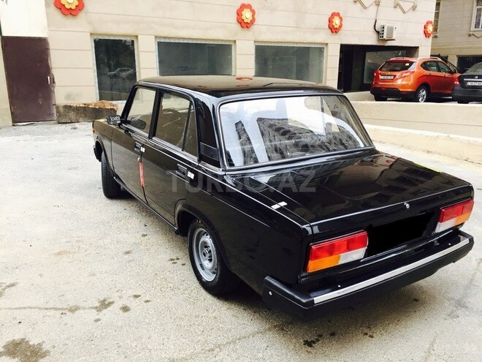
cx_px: 241
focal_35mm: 29
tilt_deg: -16.3
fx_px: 404
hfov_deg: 61.7
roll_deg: +0.3
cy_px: 181
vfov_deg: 48.2
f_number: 2.2
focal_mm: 4.15
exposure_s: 1/33
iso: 50
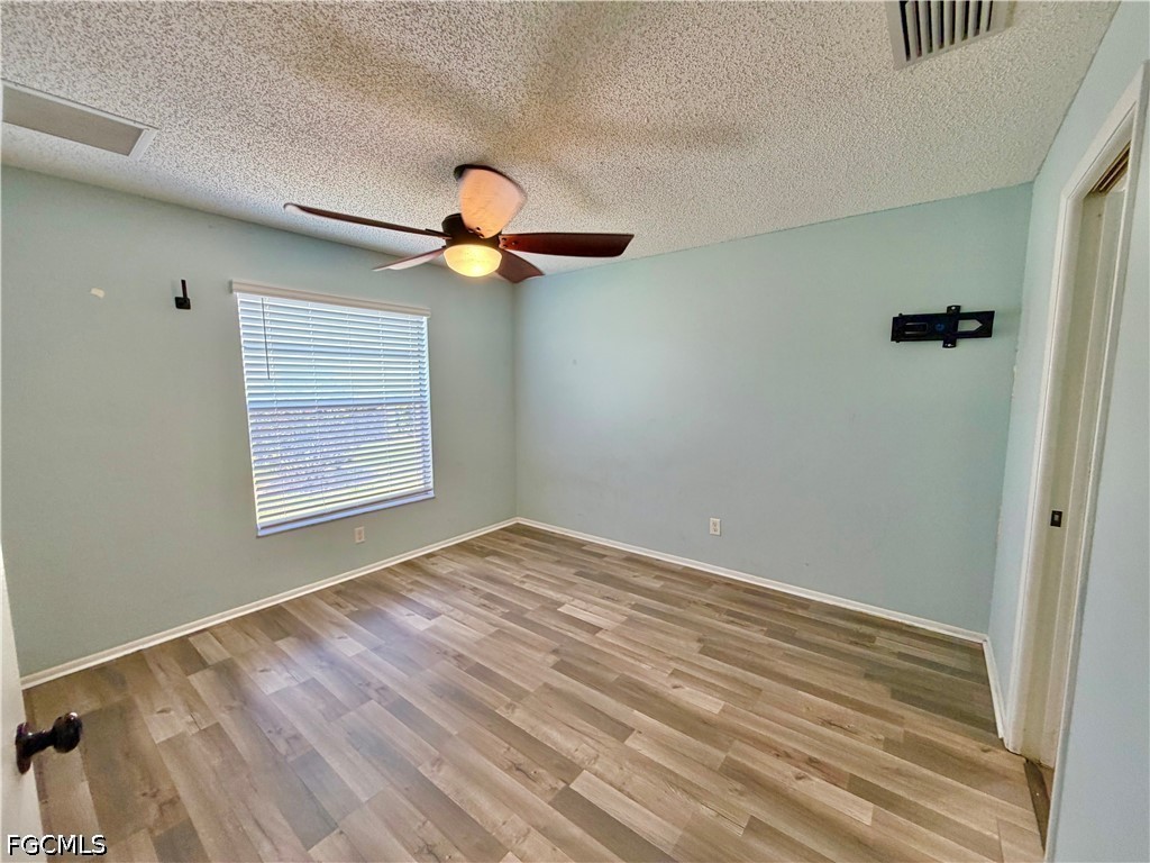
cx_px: 575
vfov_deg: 85.7
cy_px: 432
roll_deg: +1.0
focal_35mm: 14
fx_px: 465
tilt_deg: -4.7
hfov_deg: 102.1
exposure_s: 1/60
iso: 160
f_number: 2.2
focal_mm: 2.22
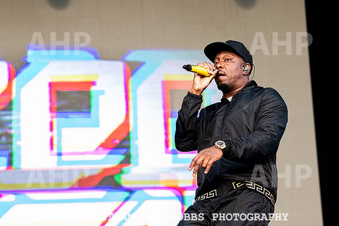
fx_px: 1575
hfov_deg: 12.3
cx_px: 218
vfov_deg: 8.2
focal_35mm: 167
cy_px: 81
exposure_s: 1/500
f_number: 5
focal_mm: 130
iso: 2200
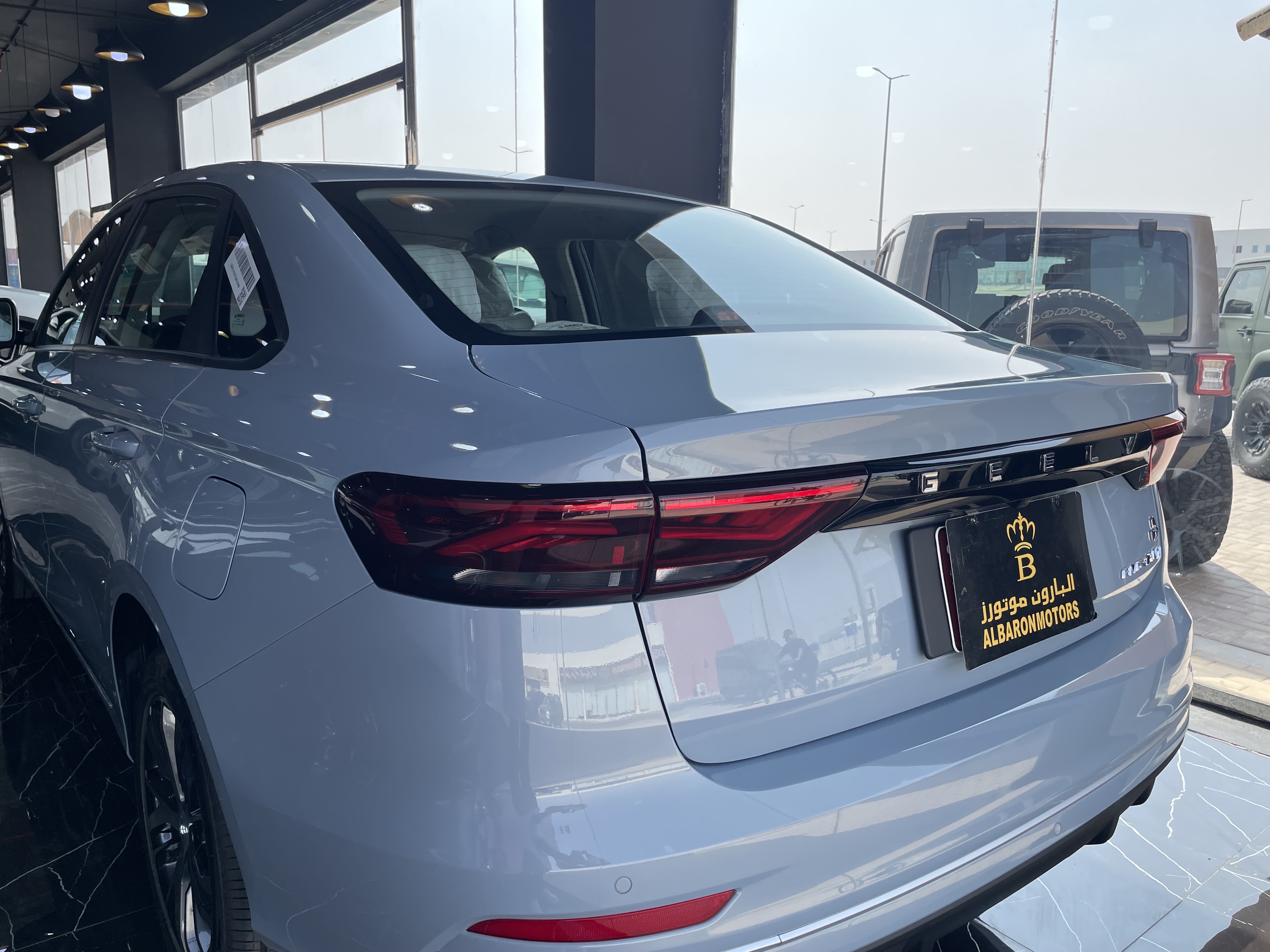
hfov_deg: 67.3
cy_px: 476
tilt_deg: -9.6
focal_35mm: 26
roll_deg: -0.9
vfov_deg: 53.1
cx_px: 635
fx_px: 954
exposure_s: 1/1289
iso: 32
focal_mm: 4.2
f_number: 1.6
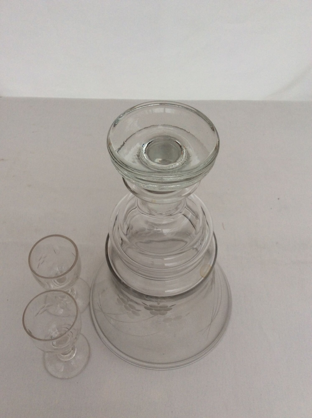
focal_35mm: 32
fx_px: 386
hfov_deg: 44.1
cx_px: 156
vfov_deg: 56.9
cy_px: 209
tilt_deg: -52.4
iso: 40
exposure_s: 1/50
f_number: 2.4
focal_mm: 3.3
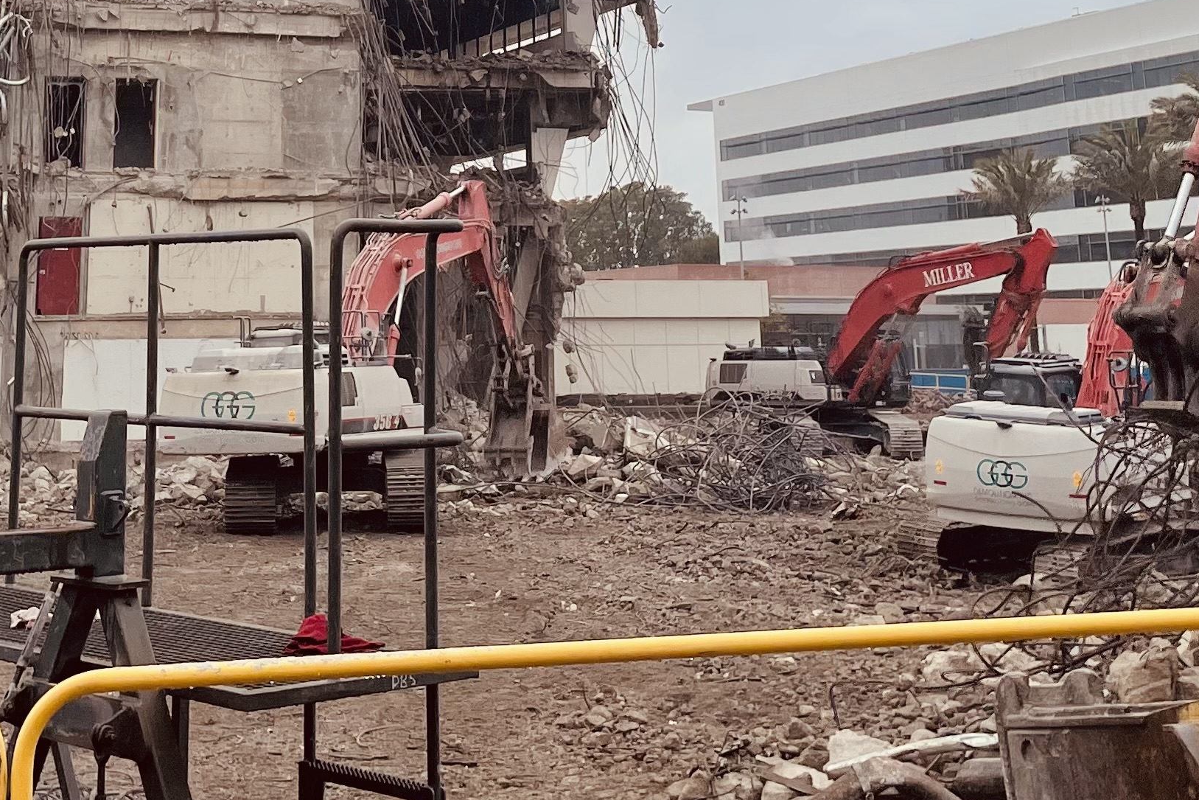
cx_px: 422
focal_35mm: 67
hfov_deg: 29.9
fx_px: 2232
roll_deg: +0.5
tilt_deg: +15.7
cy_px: -287
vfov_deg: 18.6
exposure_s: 1/2053
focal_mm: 4.2
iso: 32
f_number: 1.6
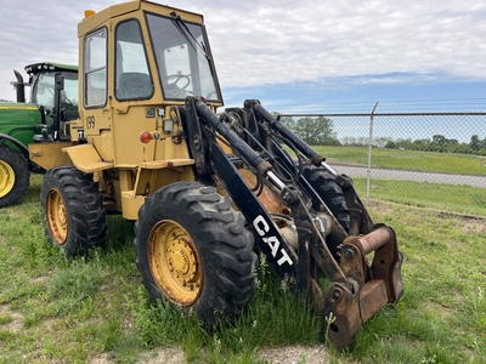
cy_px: 182
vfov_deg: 53.1
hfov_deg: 67.3
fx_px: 365
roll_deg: +0.3
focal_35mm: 26
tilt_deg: -6.0
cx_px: 243
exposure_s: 1/761
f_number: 1.6
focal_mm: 5.1
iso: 50
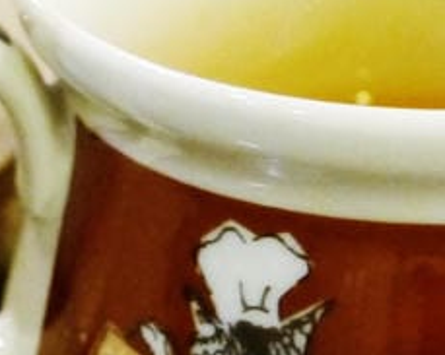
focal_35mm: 143
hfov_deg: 12.9
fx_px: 1883
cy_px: 144
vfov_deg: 10.8
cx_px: -188
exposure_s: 1/60
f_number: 3.5
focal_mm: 14
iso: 1000
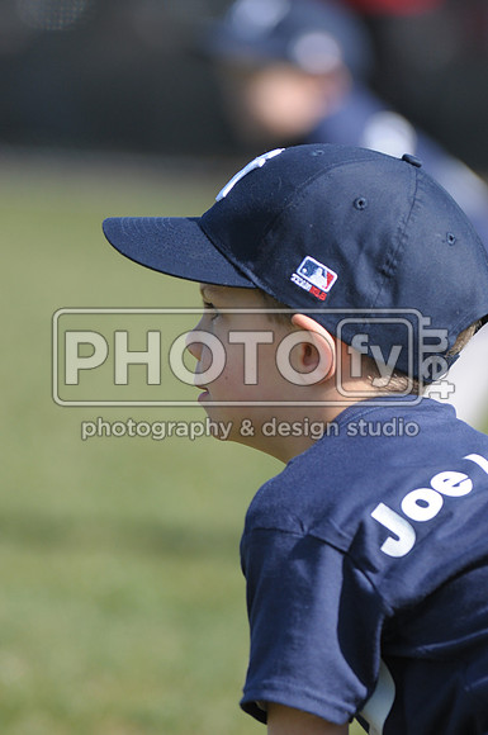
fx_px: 6118
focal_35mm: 300
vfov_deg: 6.9
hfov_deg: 4.6
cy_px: 368
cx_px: 244
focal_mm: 200
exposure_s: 1/1600
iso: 400
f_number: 4
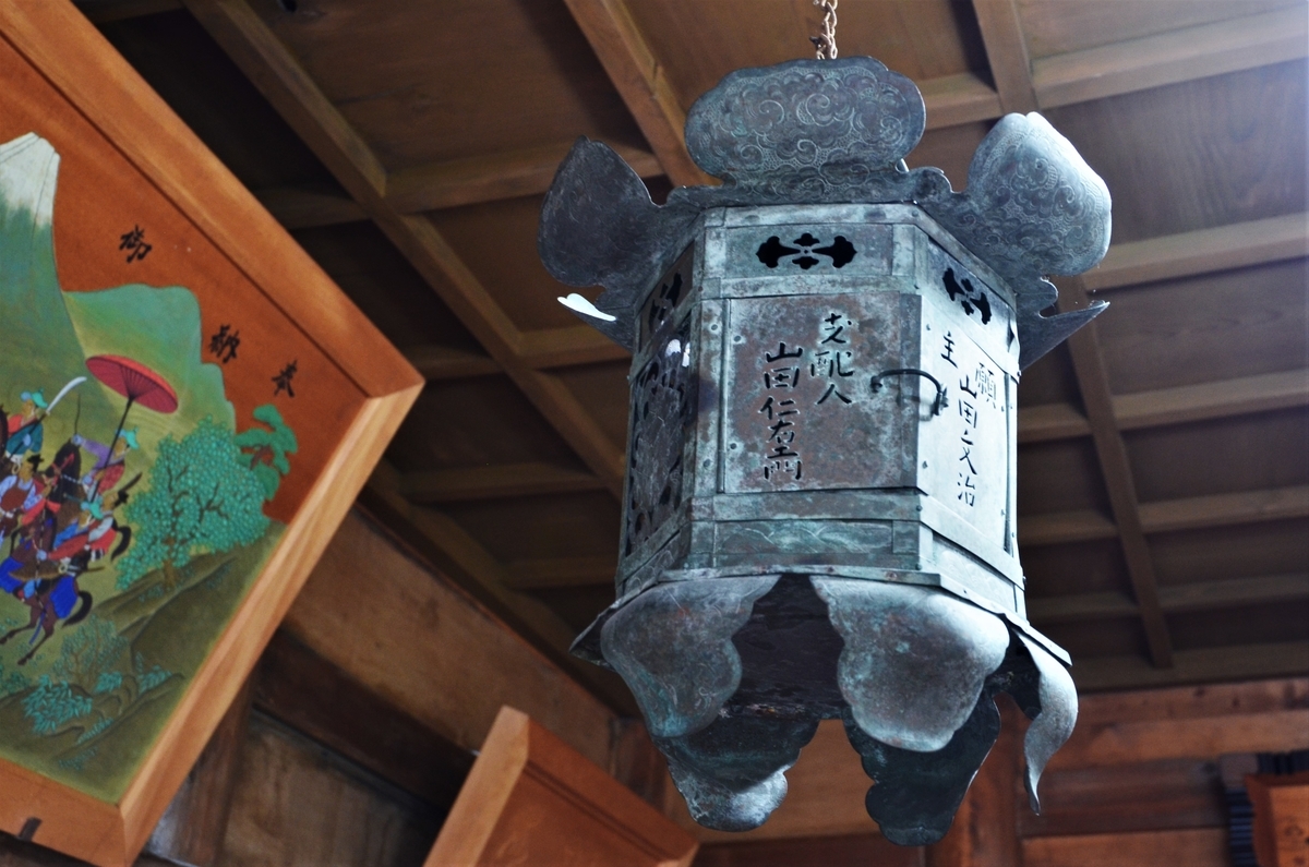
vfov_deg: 30.7
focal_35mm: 44
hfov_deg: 45.0
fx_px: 1579
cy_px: 434
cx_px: 654
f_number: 6.3
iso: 800
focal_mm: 29
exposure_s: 1/13
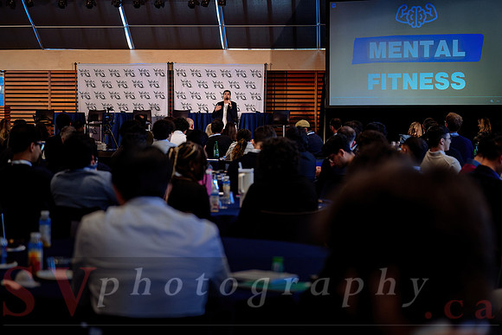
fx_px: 1048
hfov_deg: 26.9
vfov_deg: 18.2
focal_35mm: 75
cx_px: 269
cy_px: 155
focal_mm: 70
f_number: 2.8
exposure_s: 1/250
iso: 640
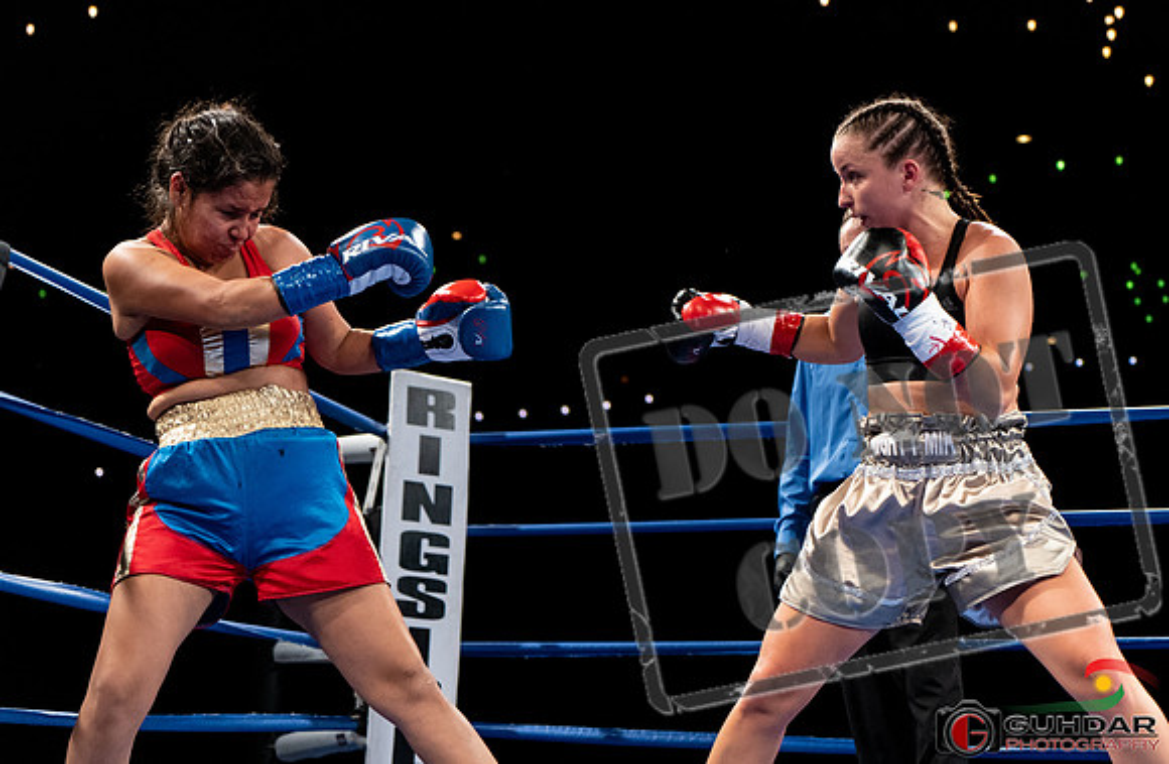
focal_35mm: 68
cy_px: 339
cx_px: 639
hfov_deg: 29.7
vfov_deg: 19.7
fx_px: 2199
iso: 4000
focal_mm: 62
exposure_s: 1/800
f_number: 4
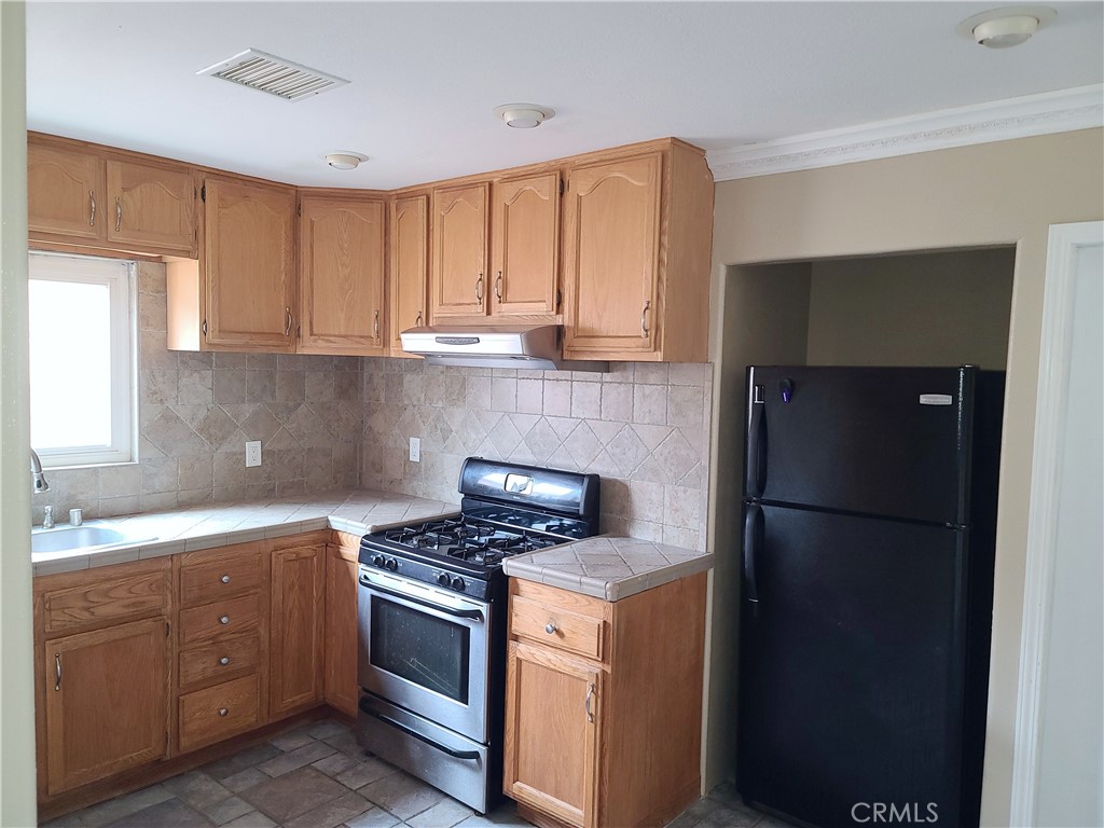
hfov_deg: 69.4
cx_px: 552
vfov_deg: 54.9
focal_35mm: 25
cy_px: 414
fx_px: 797
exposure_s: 1/24
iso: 125
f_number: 1.8
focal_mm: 7
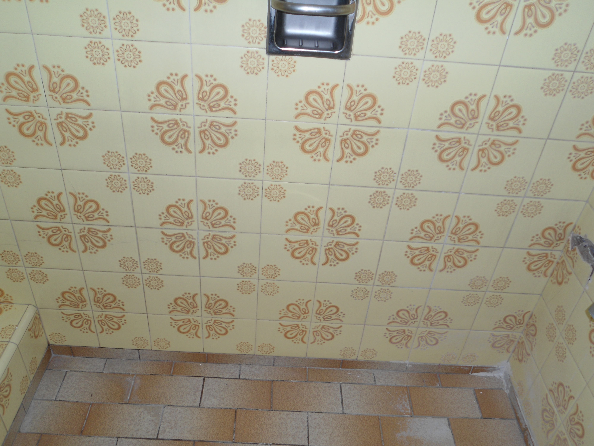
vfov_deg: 45.4
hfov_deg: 58.4
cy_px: 223
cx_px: 297
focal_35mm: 31
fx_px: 532
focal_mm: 5.6
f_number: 3
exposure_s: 1/40
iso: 80
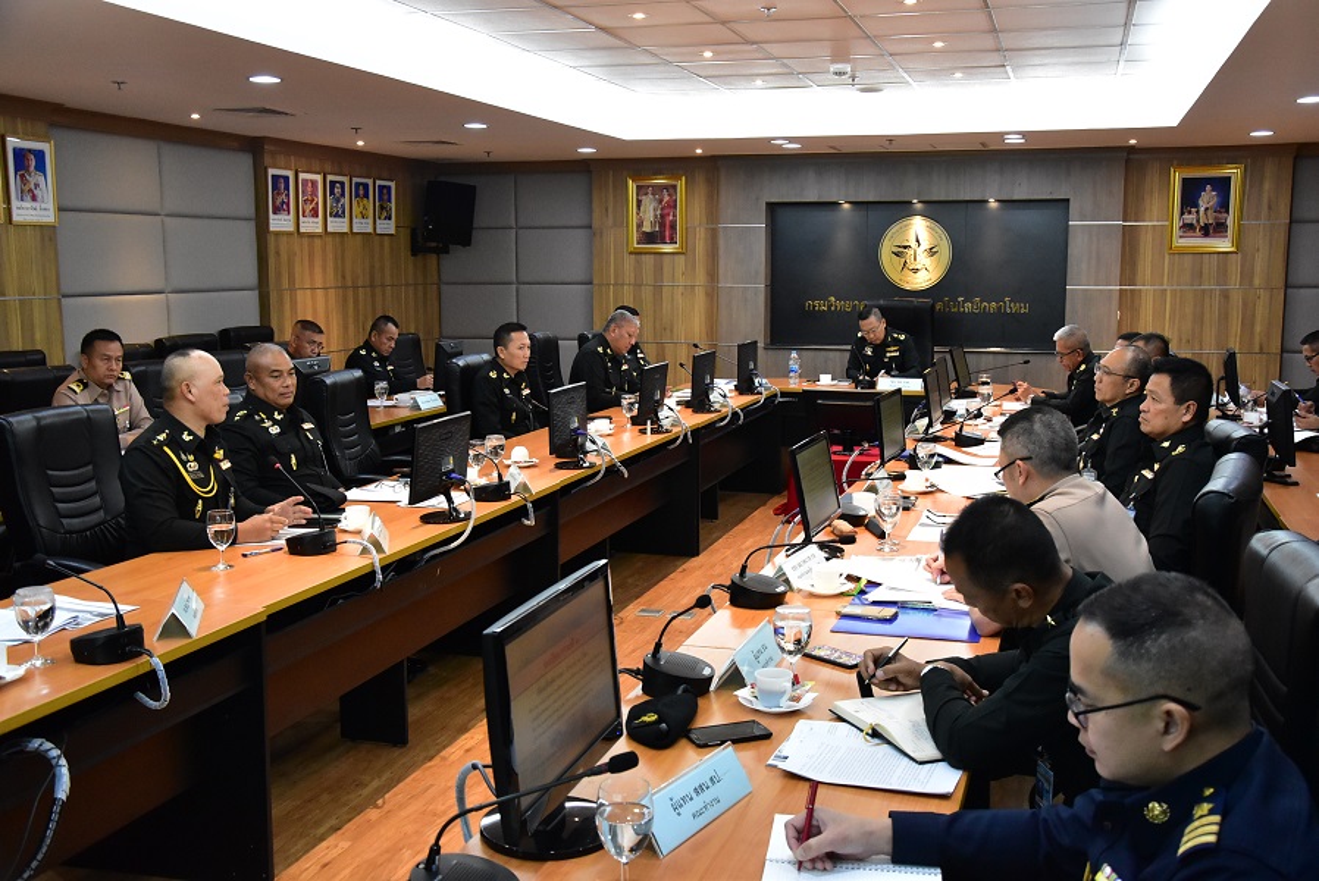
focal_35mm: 38
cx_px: 660
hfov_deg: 51.3
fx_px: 1375
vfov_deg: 35.5
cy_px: 440
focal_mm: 25
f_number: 5.6
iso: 3200
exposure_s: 1/80
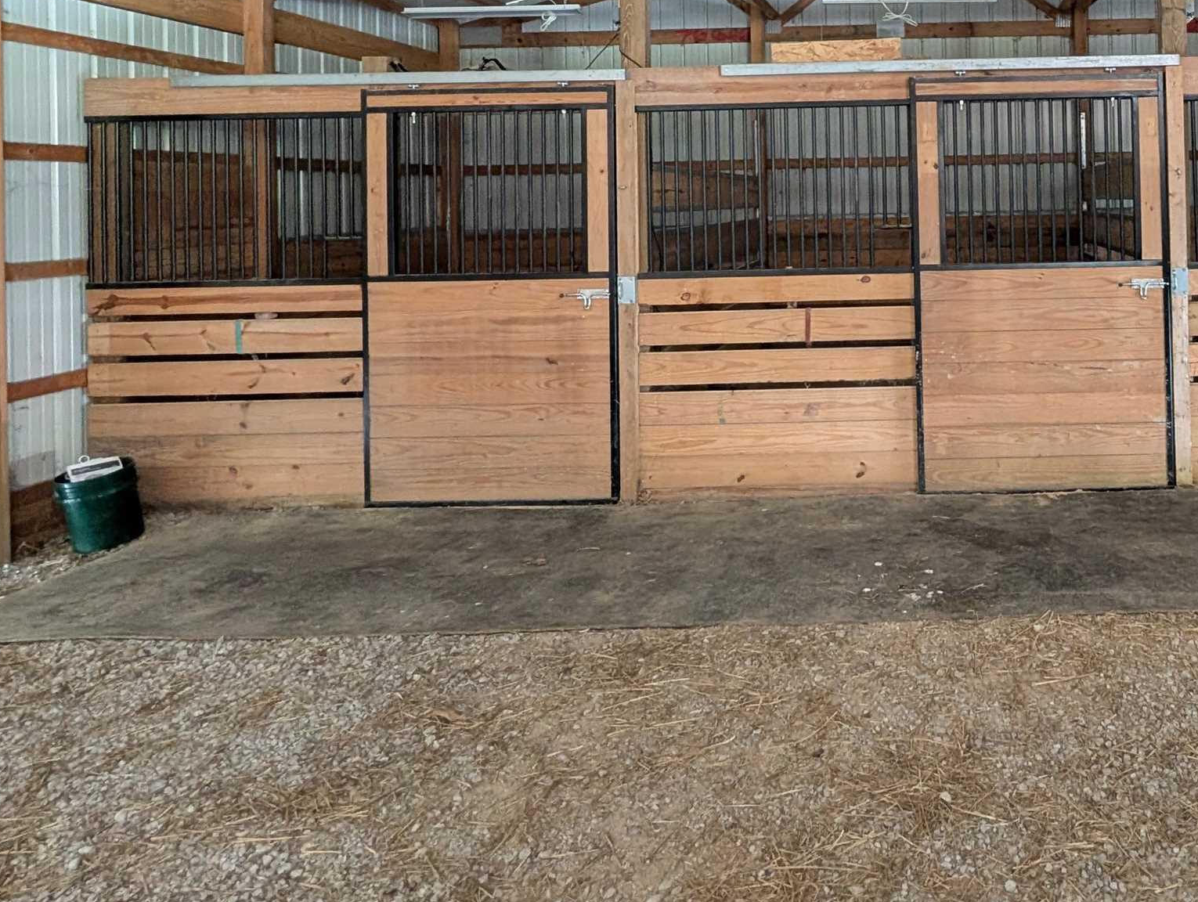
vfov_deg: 53.1
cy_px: 178
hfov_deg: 65.5
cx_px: 948
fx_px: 832
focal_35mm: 24
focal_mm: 2.02
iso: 936
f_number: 1.7
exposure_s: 1/39.8
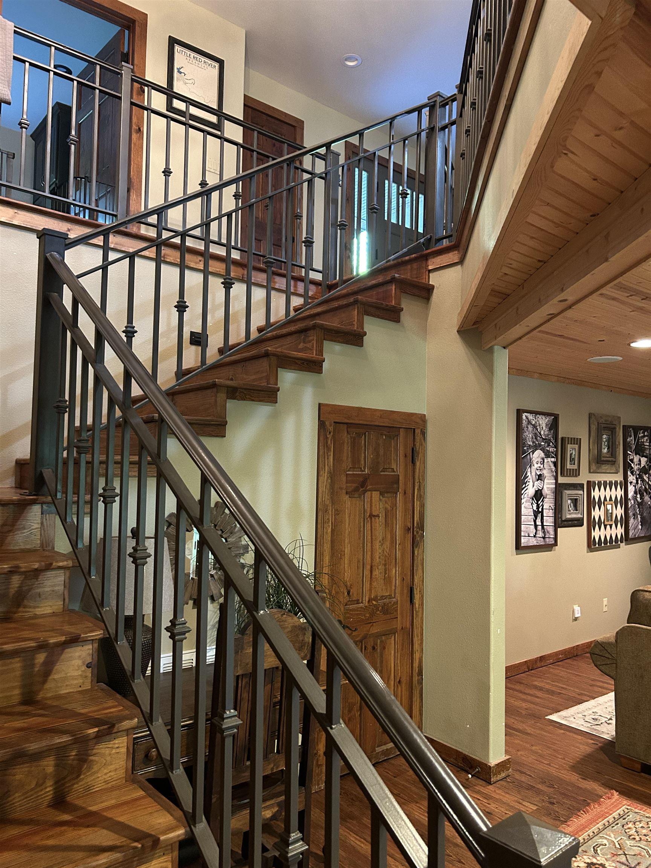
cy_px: 434
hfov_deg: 53.1
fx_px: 652
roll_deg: -1.1
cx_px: 326
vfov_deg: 67.3
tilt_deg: +3.9
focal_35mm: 26
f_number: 1.5
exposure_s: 1/30
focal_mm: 5.7
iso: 500
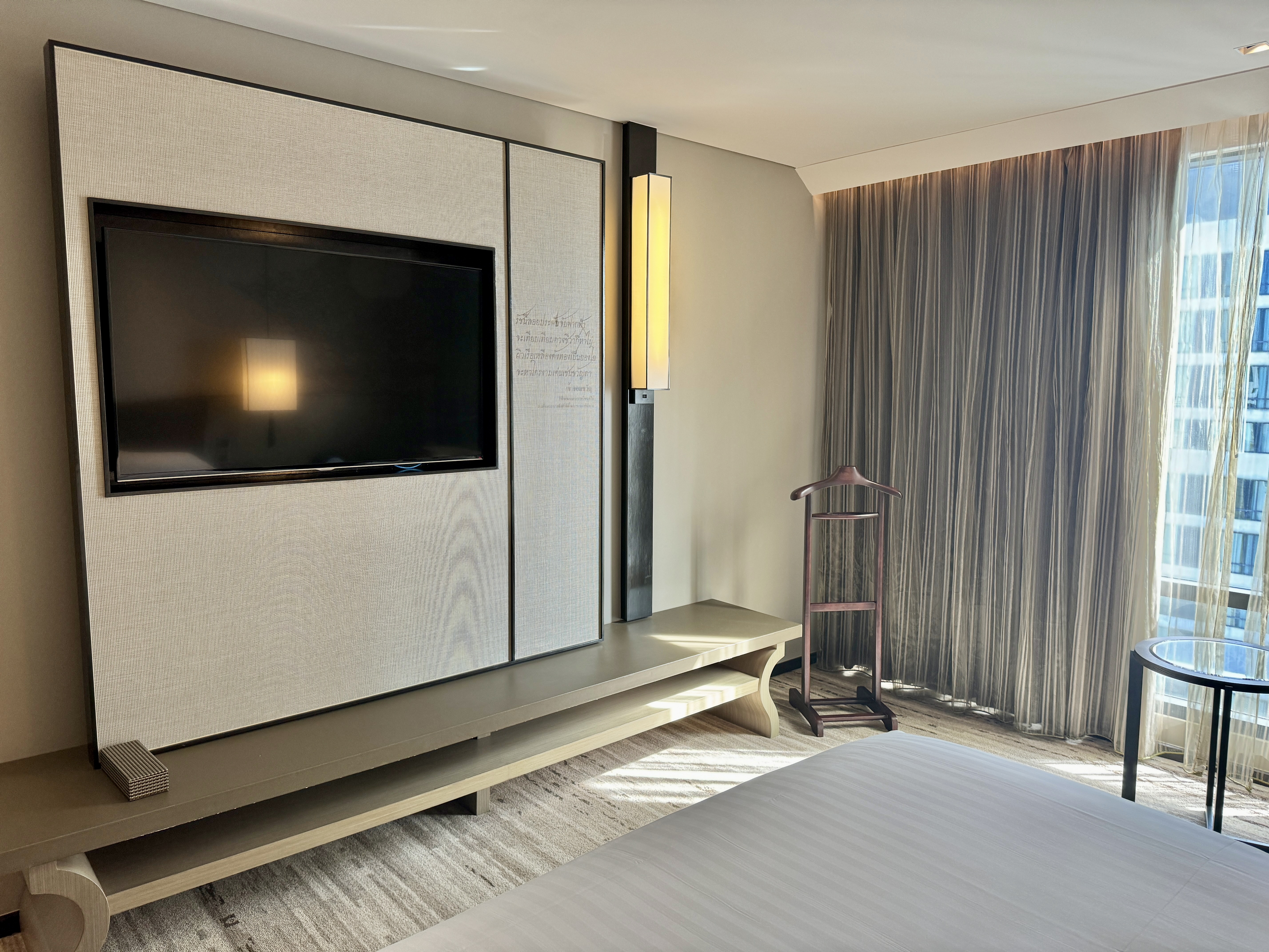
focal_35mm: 24
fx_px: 880
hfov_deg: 71.6
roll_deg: -0.6
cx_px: 634
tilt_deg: -7.9
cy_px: 476
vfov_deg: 56.8
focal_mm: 6.86
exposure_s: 1/100
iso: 160
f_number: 1.78
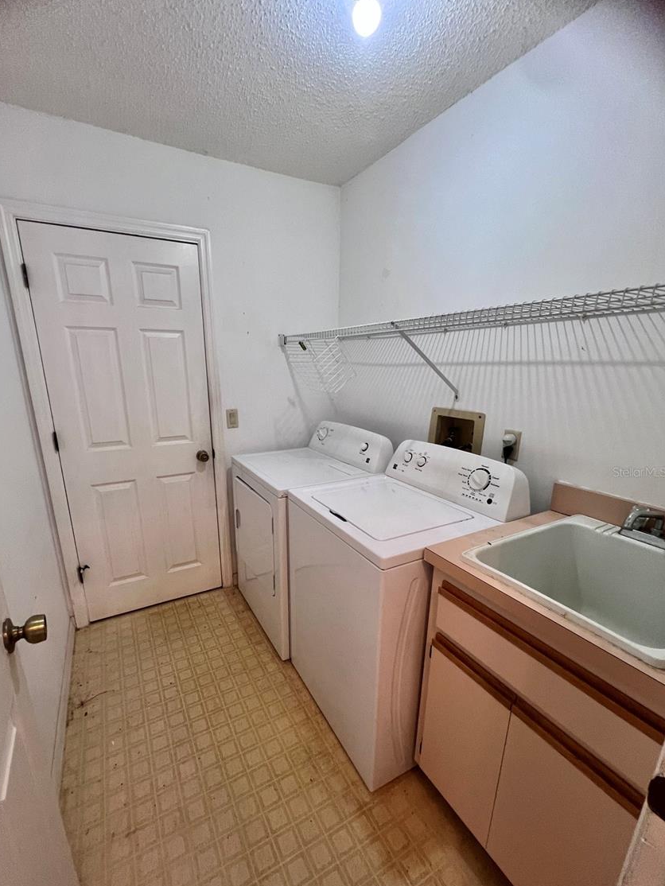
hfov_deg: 85.6
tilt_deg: -13.2
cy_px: 472
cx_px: 311
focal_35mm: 14
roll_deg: +0.7
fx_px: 358
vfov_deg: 101.9
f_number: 1.8
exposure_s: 1/60
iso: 160
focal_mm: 1.57
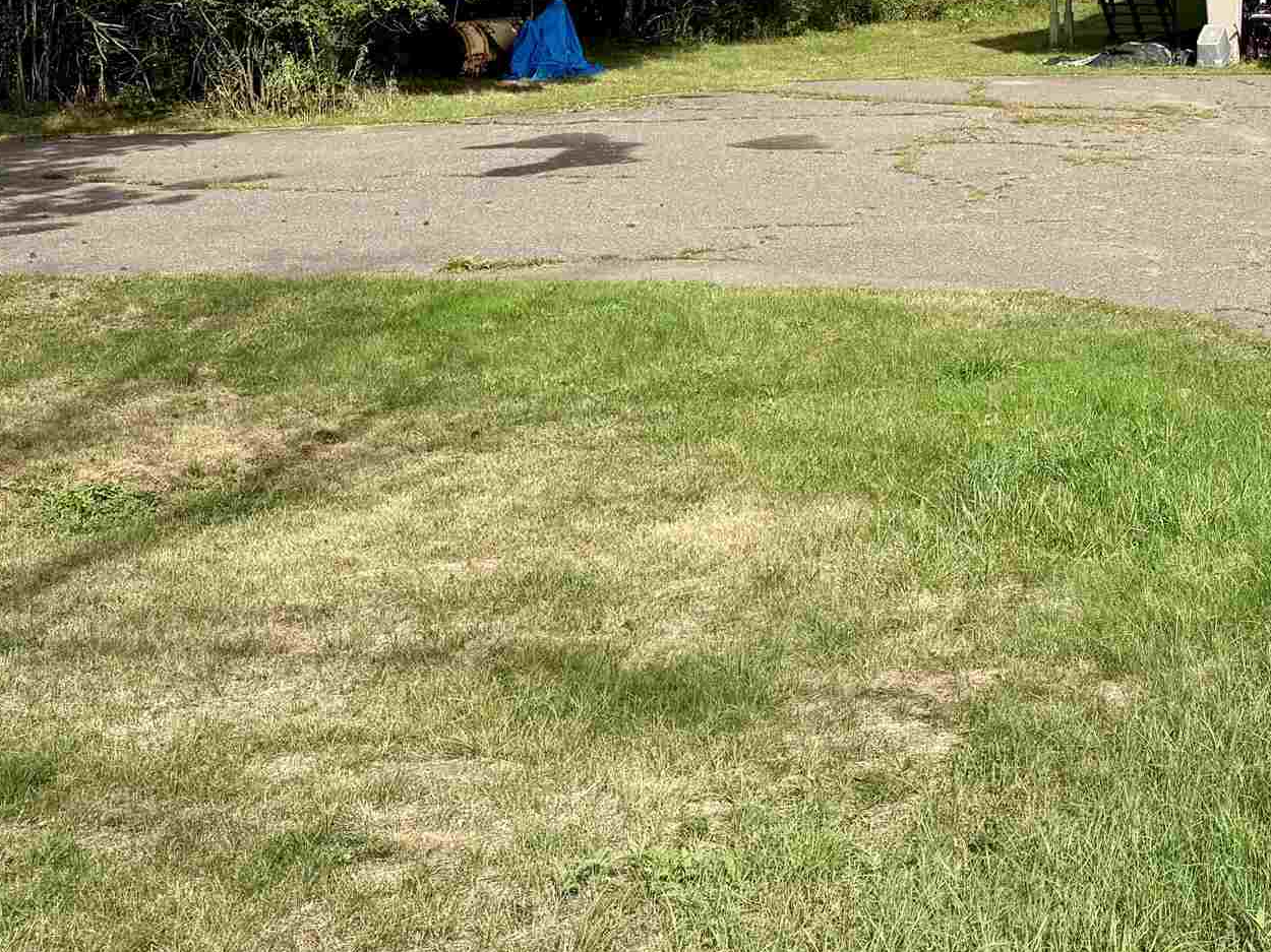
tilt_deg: -4.2
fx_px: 2166
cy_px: 167
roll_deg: -0.5
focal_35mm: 59
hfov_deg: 29.7
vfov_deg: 24.3
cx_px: 1376
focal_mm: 6.76
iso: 80
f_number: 1.78
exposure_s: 1/4167
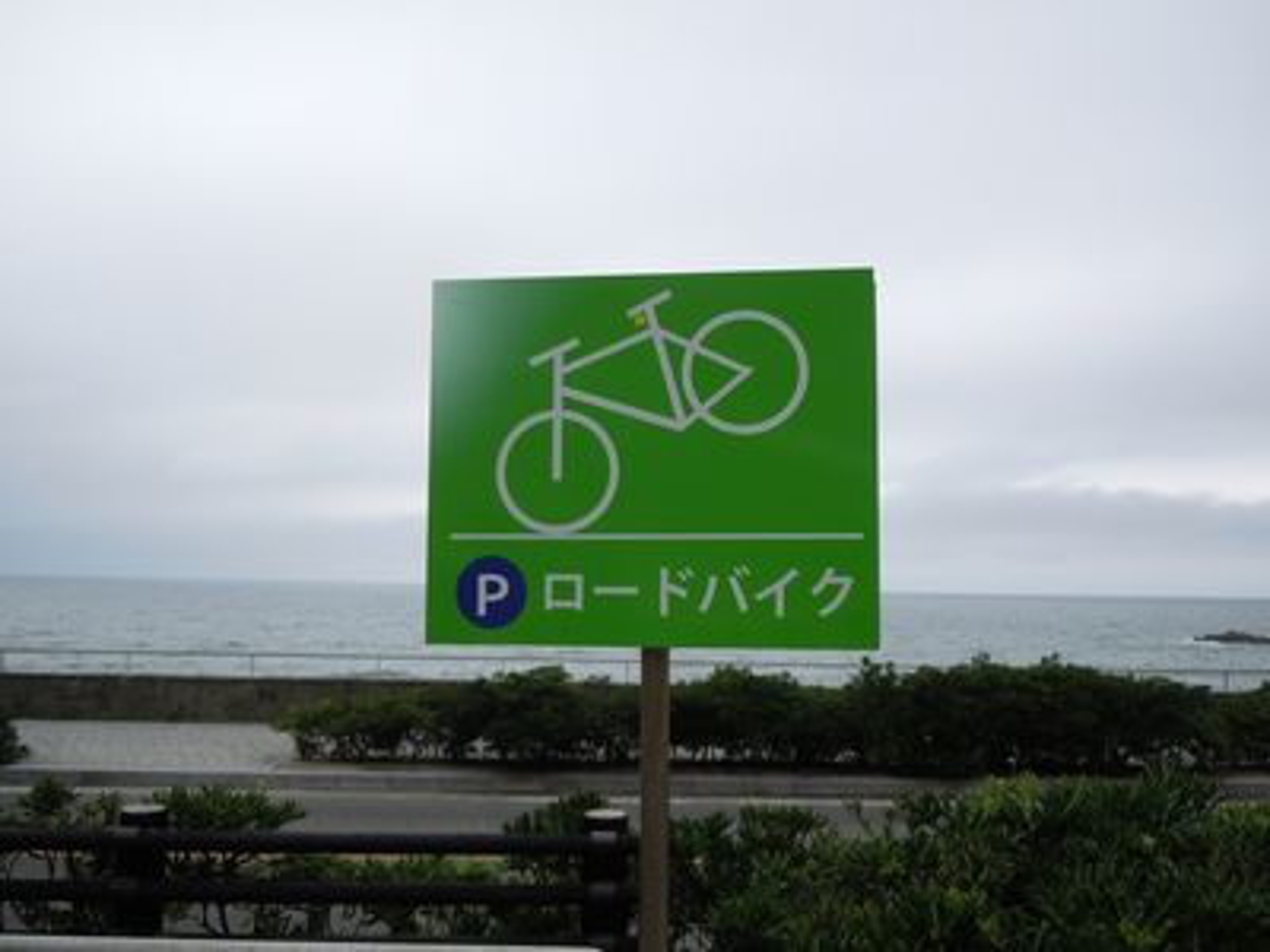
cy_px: 476
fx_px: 1211
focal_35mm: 33
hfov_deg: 55.4
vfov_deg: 42.9
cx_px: 635
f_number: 4
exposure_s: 1/400
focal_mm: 5.9
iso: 100
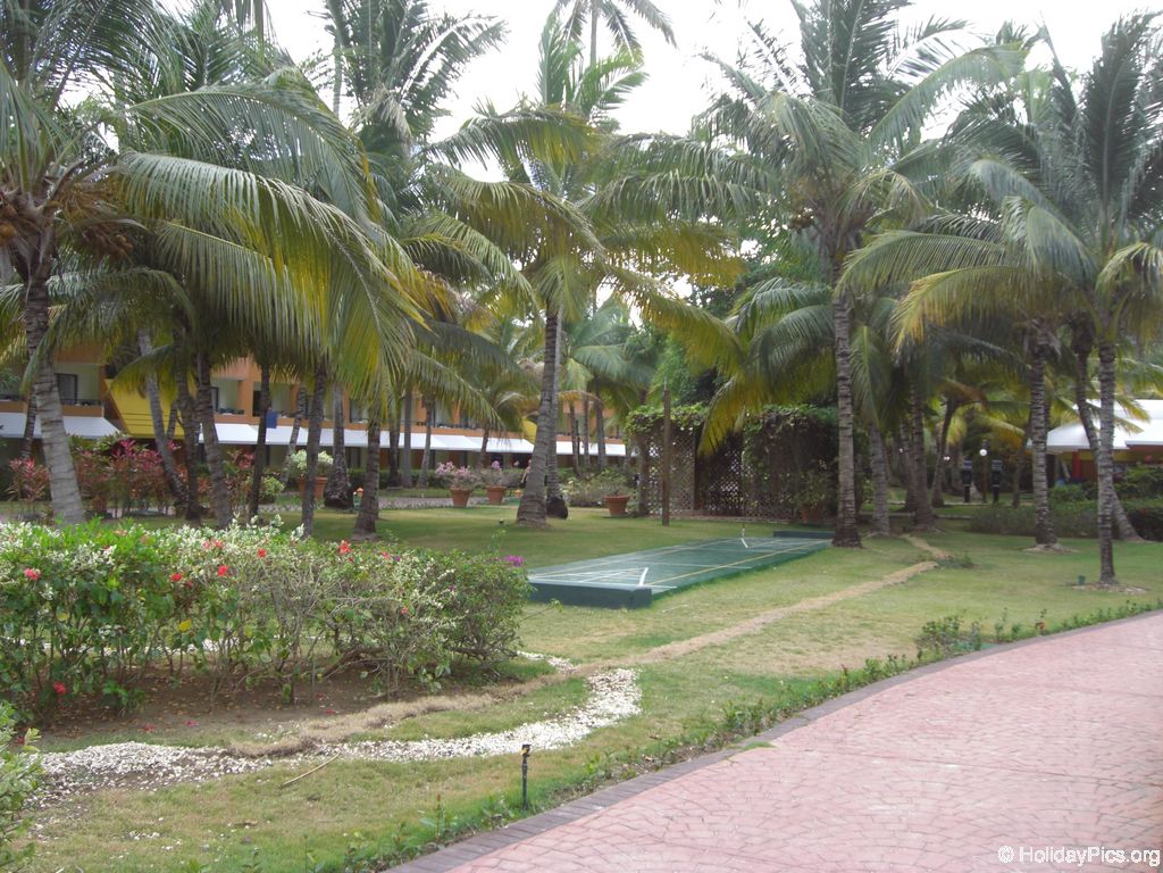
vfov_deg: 37.7
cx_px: 582
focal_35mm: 38
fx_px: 1277
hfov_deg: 49.0
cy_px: 436
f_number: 2.7
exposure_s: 1/125
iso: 64
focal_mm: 6.2
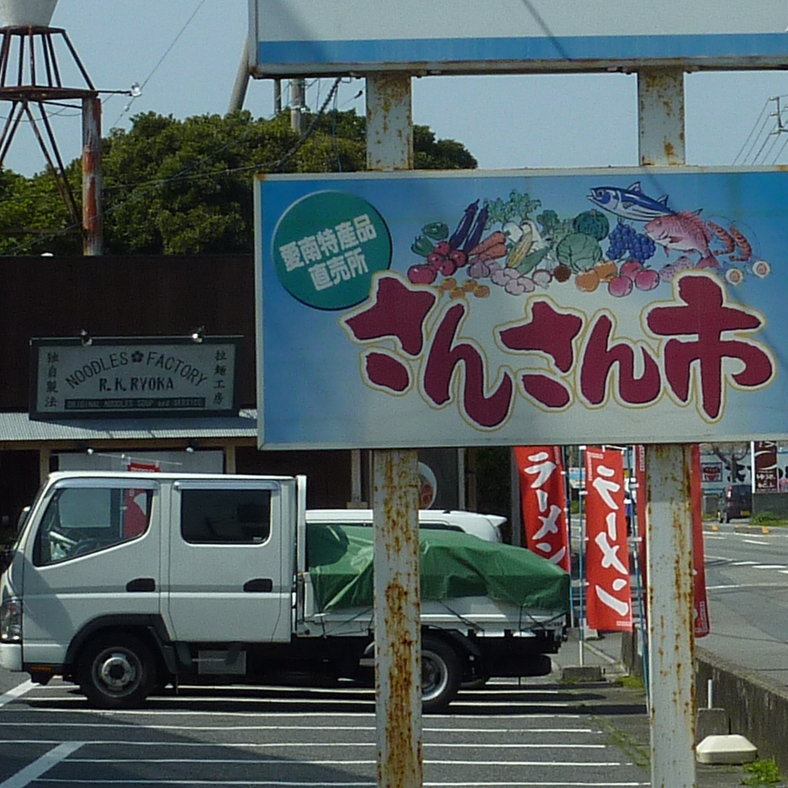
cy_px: 196
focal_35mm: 191
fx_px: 4919
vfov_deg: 9.1
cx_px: 604
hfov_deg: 9.1
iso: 80
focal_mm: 9.1
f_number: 5.6
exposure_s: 1/640
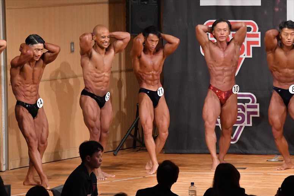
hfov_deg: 7.6
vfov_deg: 5.1
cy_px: 98
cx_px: 147
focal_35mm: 270
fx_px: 2204
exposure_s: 1/400
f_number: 5.6
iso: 11400
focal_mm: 180
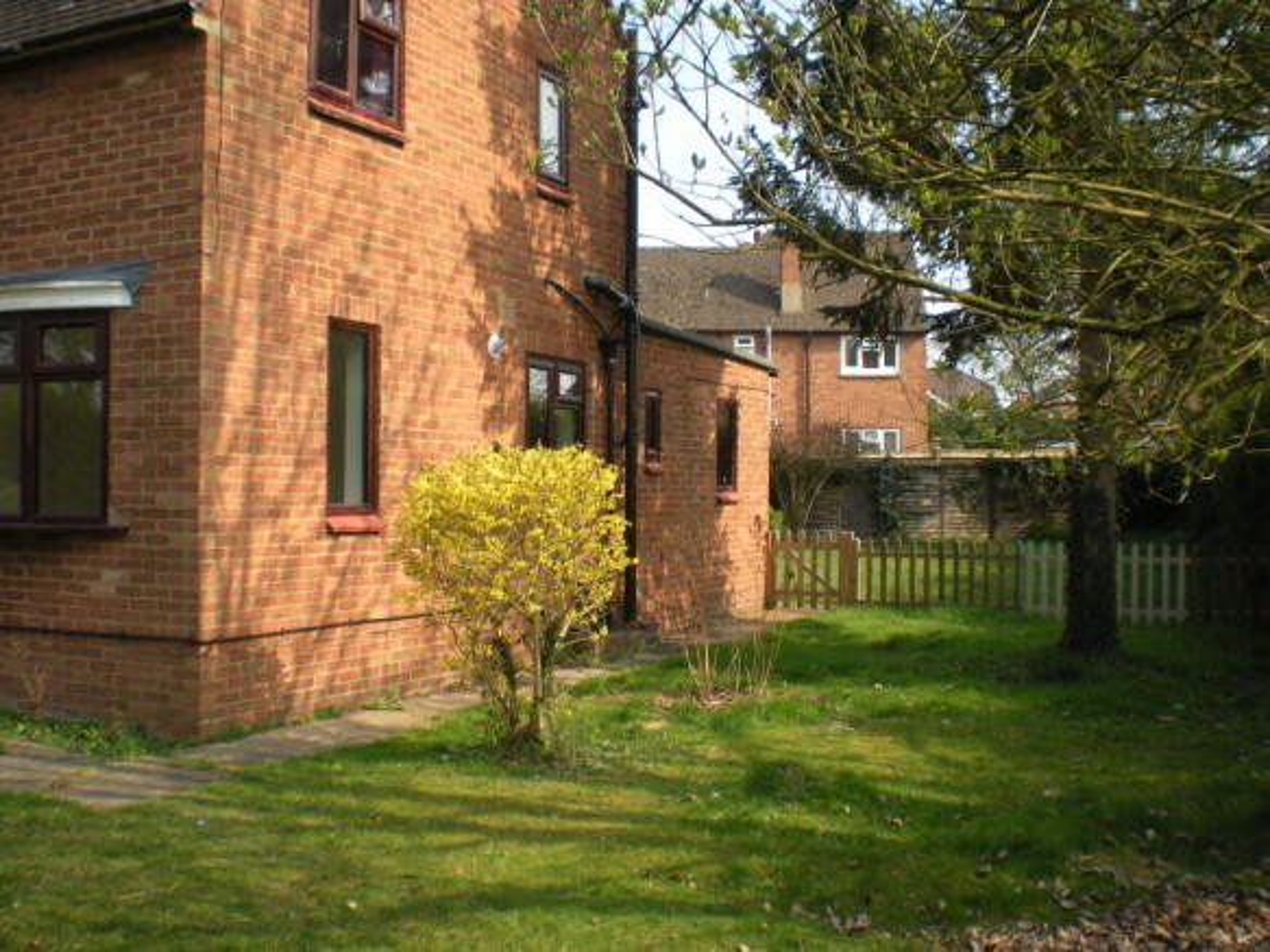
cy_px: 476
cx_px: 635
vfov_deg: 37.7
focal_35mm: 38
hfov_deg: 49.0
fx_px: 1394
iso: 64
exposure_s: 1/169
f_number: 4.6
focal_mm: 6.3
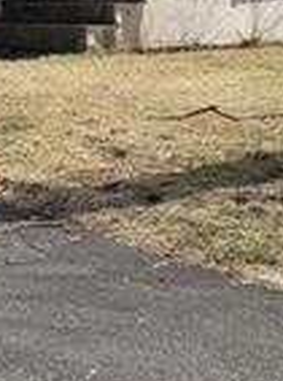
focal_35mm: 142
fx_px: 1555
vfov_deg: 13.9
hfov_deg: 9.6
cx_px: -296
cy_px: 73
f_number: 1.8
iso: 40
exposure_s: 1/1789
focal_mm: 5.4
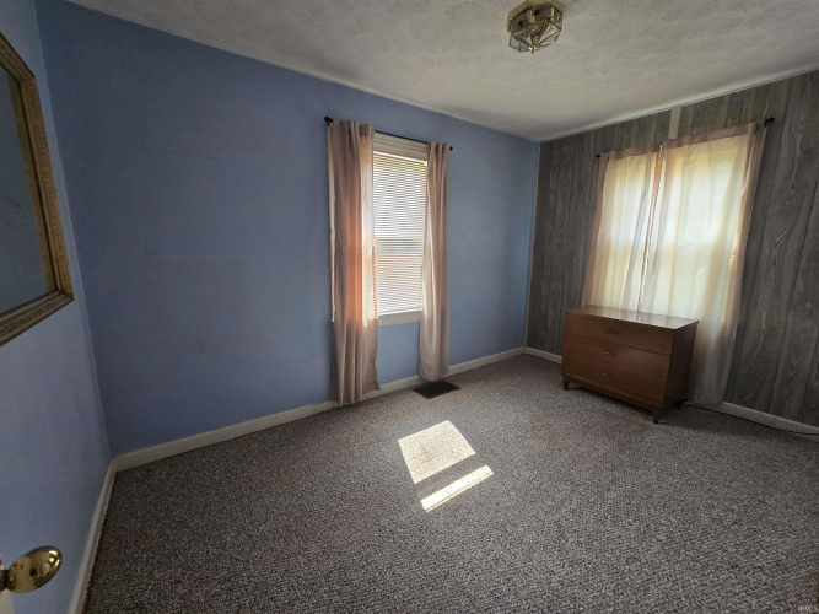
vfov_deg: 89.9
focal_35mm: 13
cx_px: 410
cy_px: 307
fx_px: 308
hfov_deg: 106.2
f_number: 2.2
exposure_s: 1/60
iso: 200
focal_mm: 2.2
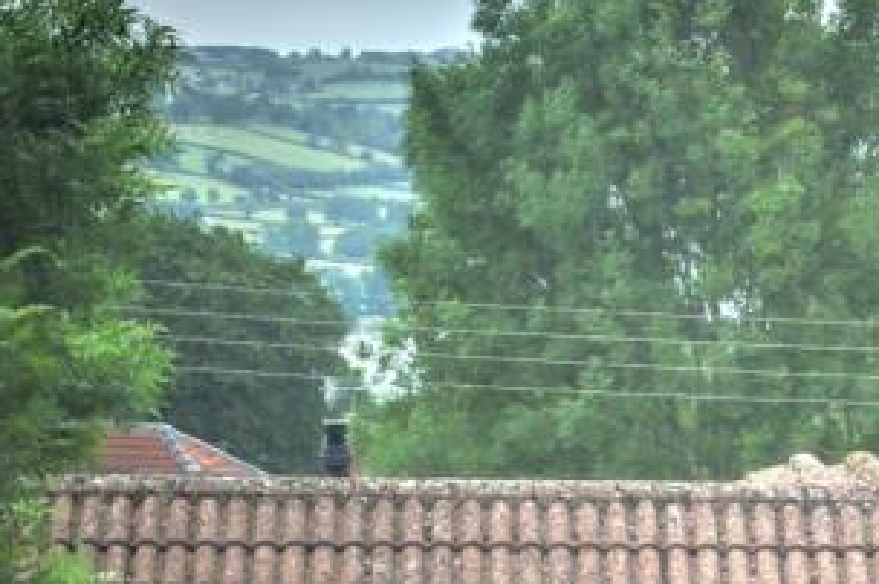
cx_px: 361
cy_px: 348
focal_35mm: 178
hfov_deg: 11.6
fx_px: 4343
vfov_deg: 7.7
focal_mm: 55
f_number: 5.6
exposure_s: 1/100
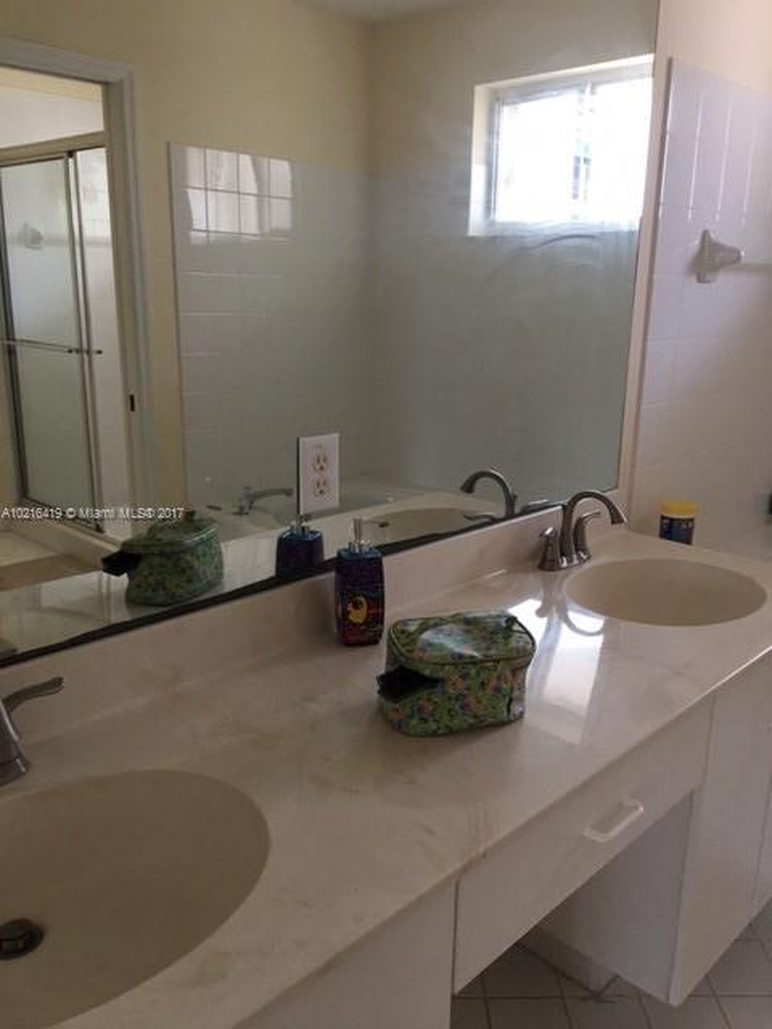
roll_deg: -1.0
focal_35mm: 29
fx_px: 862
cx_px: 386
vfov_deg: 61.7
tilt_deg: -12.3
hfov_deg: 48.2
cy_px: 514
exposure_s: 1/33
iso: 64
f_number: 2.2
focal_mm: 4.15
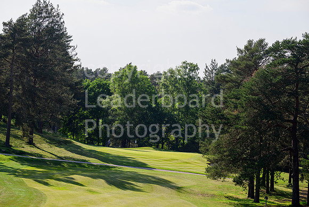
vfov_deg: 10.1
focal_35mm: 136
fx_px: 1168
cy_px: 104
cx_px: 156
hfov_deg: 15.1
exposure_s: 1/640
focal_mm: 135
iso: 160
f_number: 6.3
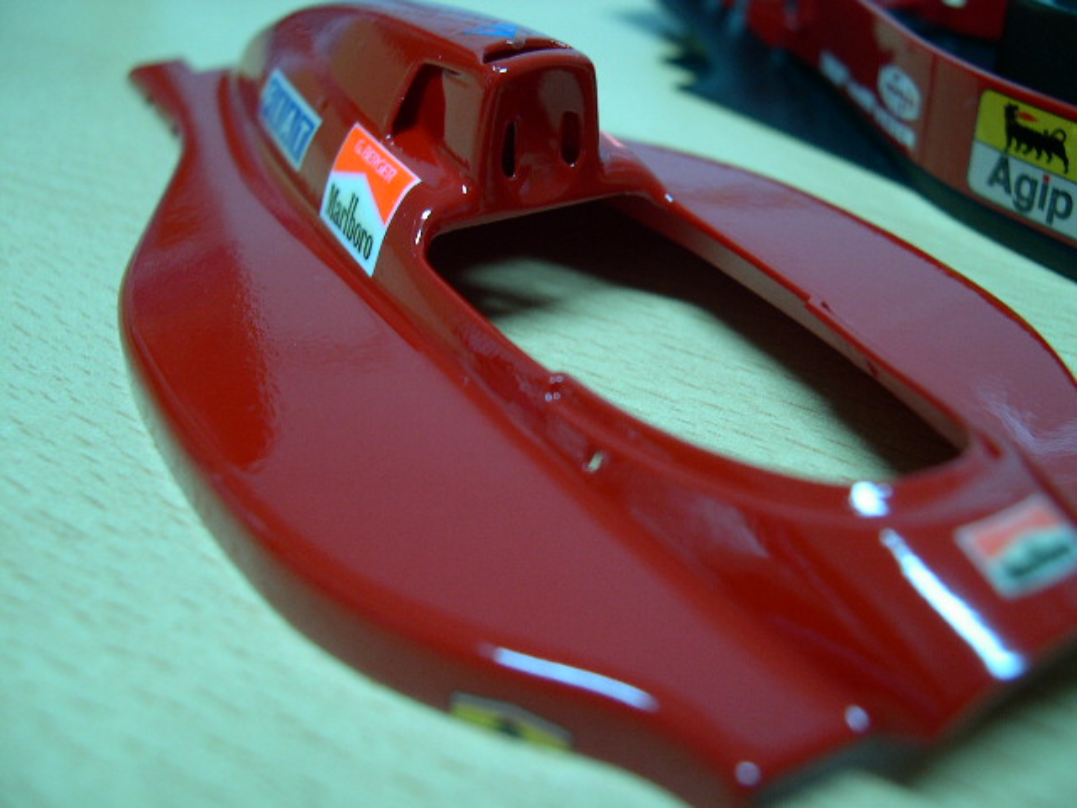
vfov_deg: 37.7
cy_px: 404
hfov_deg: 49.0
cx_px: 538
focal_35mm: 38
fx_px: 1182
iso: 100
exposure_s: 1/4.3
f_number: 2.8
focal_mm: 8
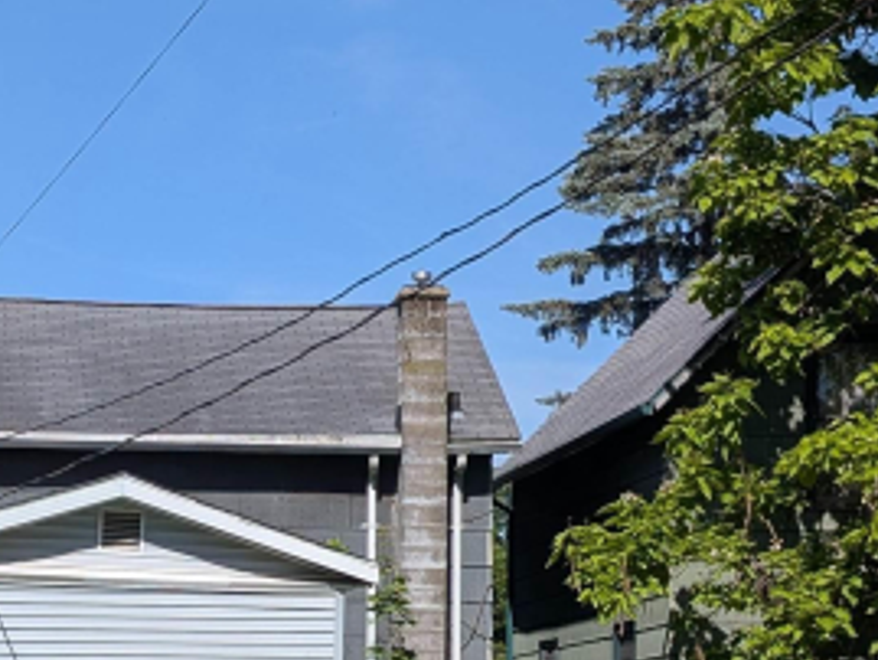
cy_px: 689
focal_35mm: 121
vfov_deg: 12.1
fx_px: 3070
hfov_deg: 16.1
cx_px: 157
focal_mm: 6.9
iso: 21
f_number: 1.68
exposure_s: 1/1497
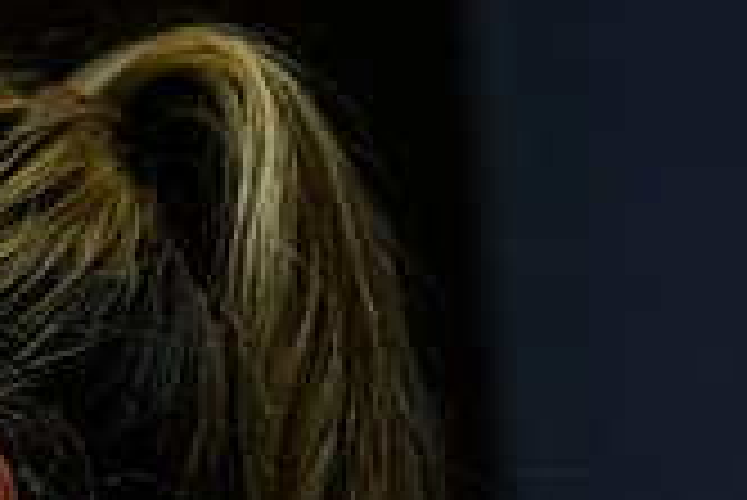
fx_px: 11941
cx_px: -554
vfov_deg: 2.4
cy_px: 606
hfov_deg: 3.6
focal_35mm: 575
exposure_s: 1/400
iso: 4000
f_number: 3.5
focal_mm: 165
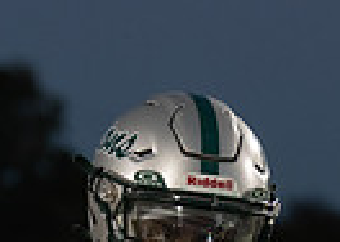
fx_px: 3945
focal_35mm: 409
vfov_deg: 3.5
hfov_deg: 4.9
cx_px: 94
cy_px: 388
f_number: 2.8
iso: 500
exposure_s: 1/320
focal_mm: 82
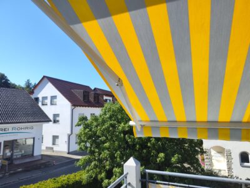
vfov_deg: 58.9
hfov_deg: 73.9
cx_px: 125
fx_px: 166
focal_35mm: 23
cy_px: 94
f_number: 1.69
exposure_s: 1/544
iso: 50
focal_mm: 7.01
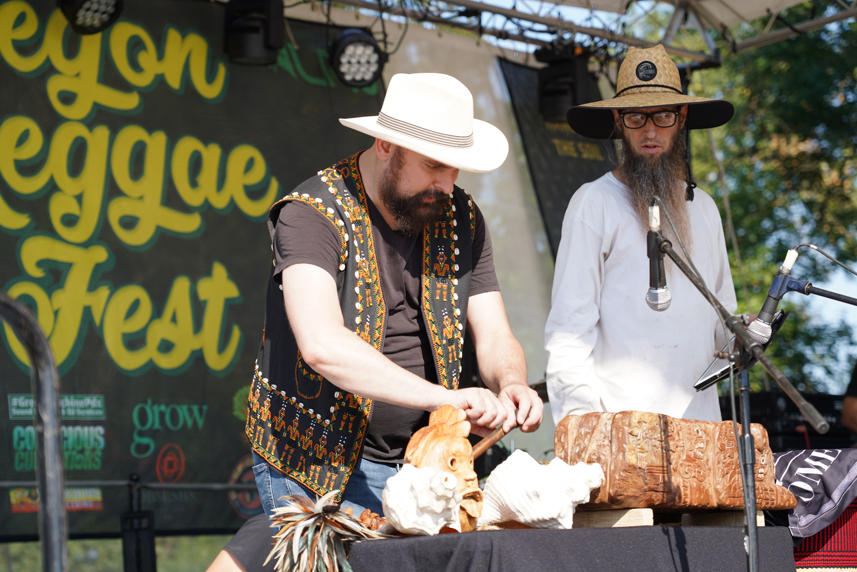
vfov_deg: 13.0
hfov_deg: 19.5
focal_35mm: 105
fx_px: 2499
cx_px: 428
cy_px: 286
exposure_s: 1/250
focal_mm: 105
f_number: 5
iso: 100
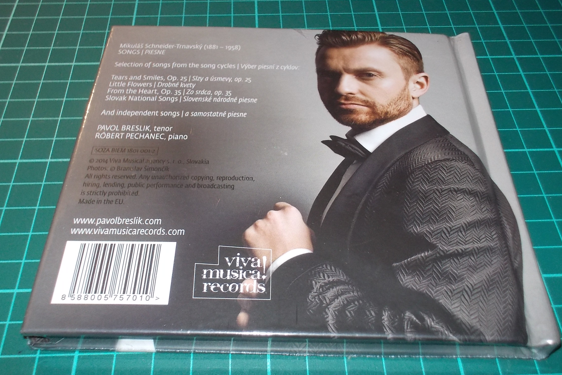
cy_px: 202
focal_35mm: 39
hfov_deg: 49.5
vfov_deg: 34.2
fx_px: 609
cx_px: 284
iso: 200
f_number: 3.7
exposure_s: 1/30
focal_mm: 5.2
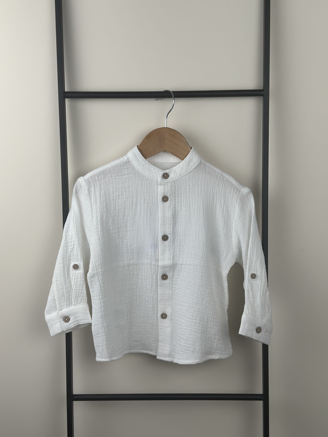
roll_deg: -0.1
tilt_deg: -8.7
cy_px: 218
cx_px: 164
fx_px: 606
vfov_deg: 39.7
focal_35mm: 48
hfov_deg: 30.3
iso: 80
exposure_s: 1/577
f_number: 1.78
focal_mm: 6.86
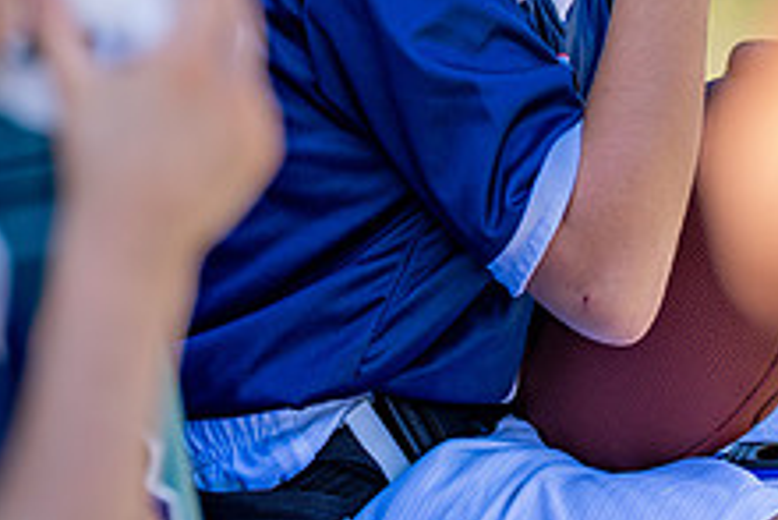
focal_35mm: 420
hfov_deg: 4.9
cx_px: 579
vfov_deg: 3.3
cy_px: -179
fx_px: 9082
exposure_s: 1/800
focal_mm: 140
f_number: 2.8
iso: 160
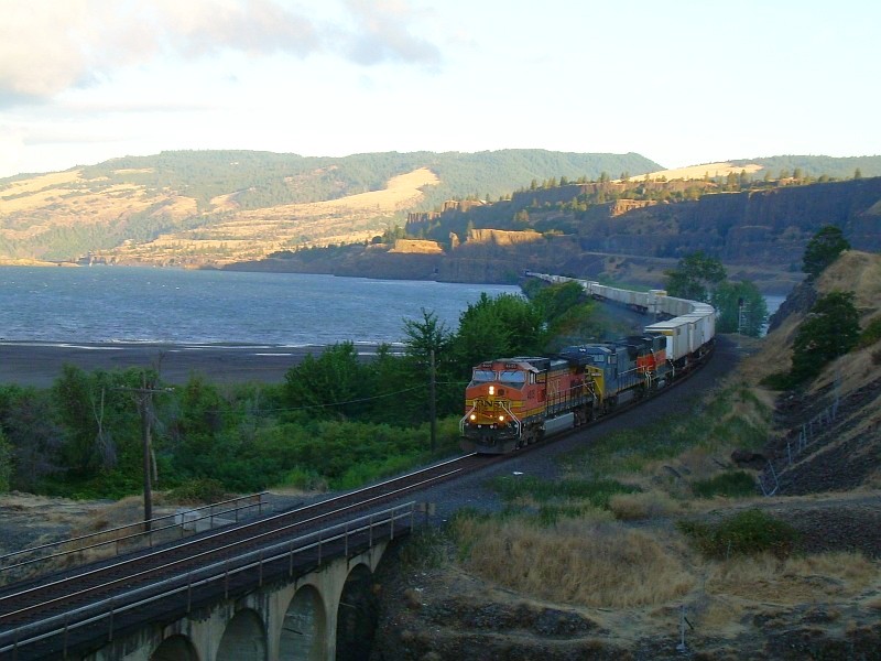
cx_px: 440
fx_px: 1858
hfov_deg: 26.7
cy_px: 330
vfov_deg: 20.2
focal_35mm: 73
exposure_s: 1/71.3
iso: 92
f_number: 6.3
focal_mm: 12.5
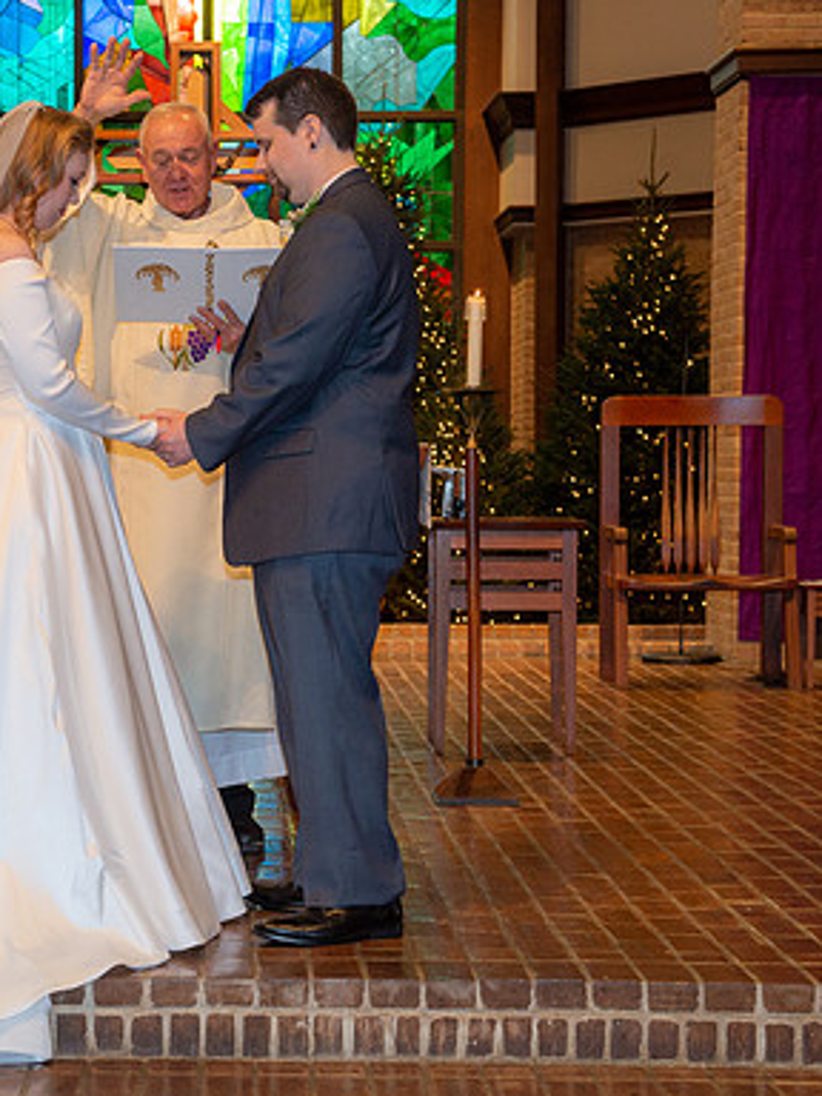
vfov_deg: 23.6
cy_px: 548
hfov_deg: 17.6
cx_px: 154
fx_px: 2628
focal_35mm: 83
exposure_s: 1/125
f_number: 5.6
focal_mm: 55
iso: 1600
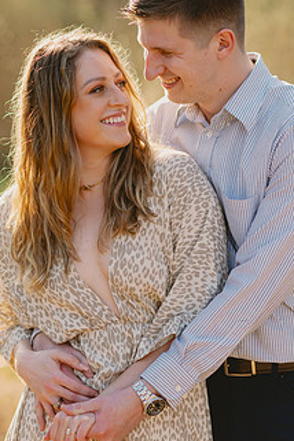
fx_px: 1458
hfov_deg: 11.5
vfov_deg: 17.2
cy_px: 228
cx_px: 138
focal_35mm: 119
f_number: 2
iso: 100
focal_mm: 85
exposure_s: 1/2000
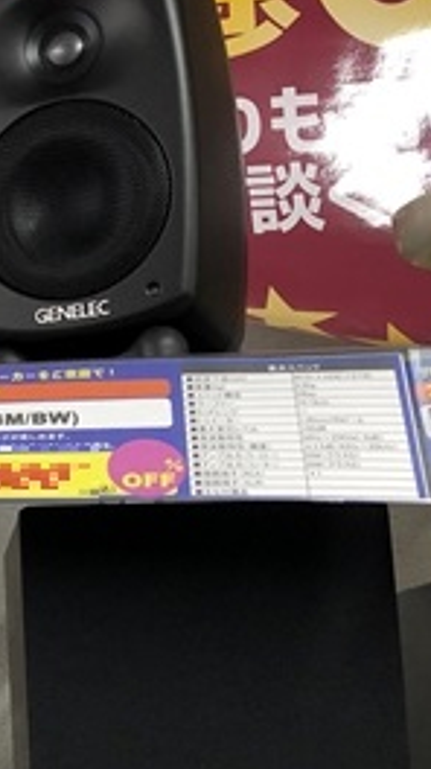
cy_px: 446
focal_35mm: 74
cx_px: -358
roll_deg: +0.2
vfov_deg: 28.6
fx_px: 1507
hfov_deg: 14.3
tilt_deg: +10.6
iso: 40
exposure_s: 1/20
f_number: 1.8
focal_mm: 3.99
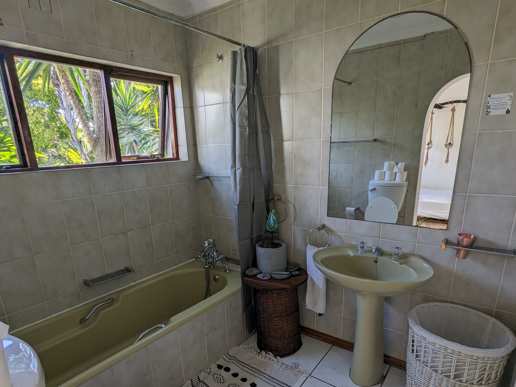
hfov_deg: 81.7
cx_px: 248
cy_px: 238
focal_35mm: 20
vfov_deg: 65.2
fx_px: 298
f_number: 2.2
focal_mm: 2.35
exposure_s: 1/134
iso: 58
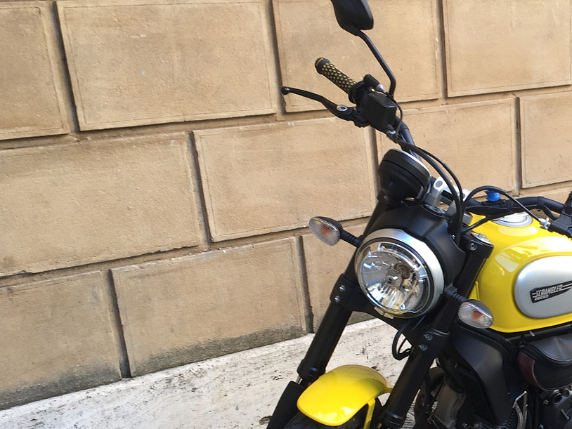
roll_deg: +1.1
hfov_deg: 31.9
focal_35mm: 57
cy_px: 354
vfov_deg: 25.2
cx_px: 532
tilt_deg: -20.8
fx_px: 942
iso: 32
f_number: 2.2
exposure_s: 1/50
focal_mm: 4.15
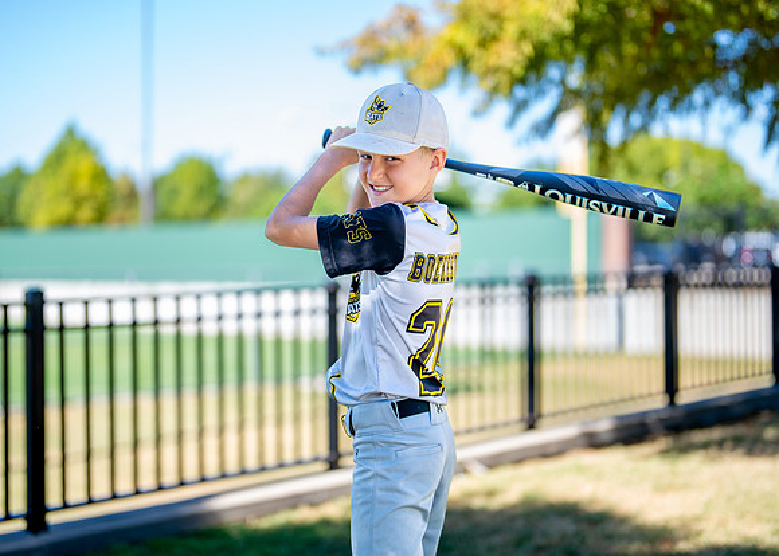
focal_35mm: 59
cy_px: 249
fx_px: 1316
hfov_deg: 33.0
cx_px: 364
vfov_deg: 23.9
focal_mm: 50
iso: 100
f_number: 1.2
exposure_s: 1/1600
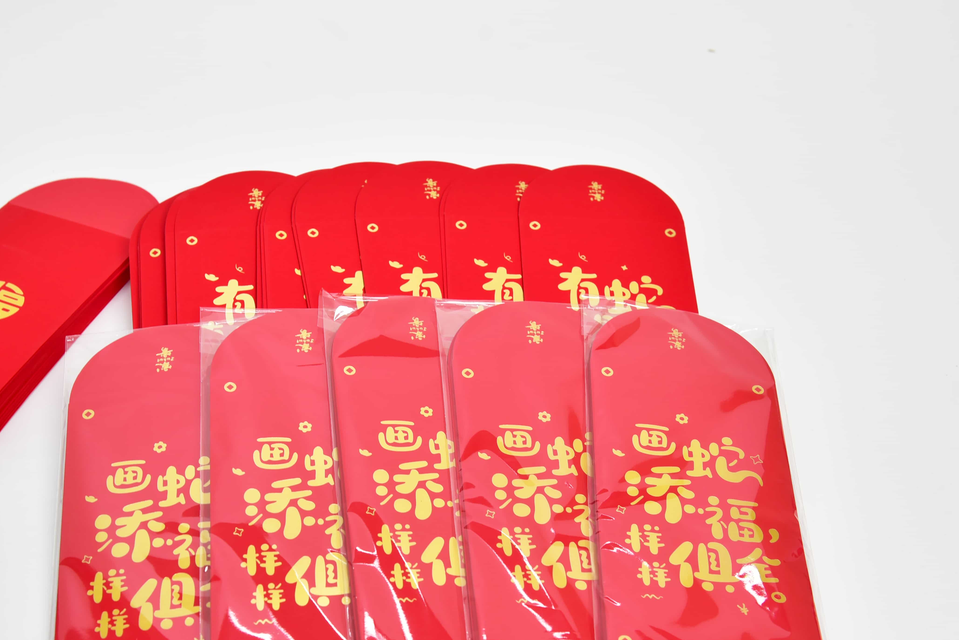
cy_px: 366
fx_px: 1359
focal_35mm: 51
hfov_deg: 38.6
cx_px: 357
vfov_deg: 26.5
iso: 400
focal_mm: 35
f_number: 6.3
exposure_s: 1/40
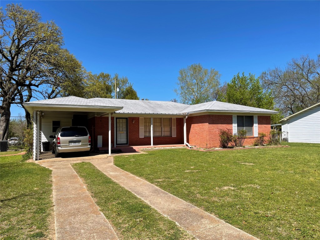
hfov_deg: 67.3
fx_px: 240
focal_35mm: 26
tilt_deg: +2.2
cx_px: 160
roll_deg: +1.1
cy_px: 120
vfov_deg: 53.1
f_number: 1.6
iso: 32
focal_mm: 5.1
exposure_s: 1/3663
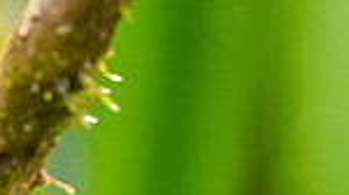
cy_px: 215
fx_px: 26309
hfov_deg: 0.8
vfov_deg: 0.4
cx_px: 441
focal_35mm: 2846
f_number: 4
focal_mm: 500
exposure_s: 1/160
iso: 2500
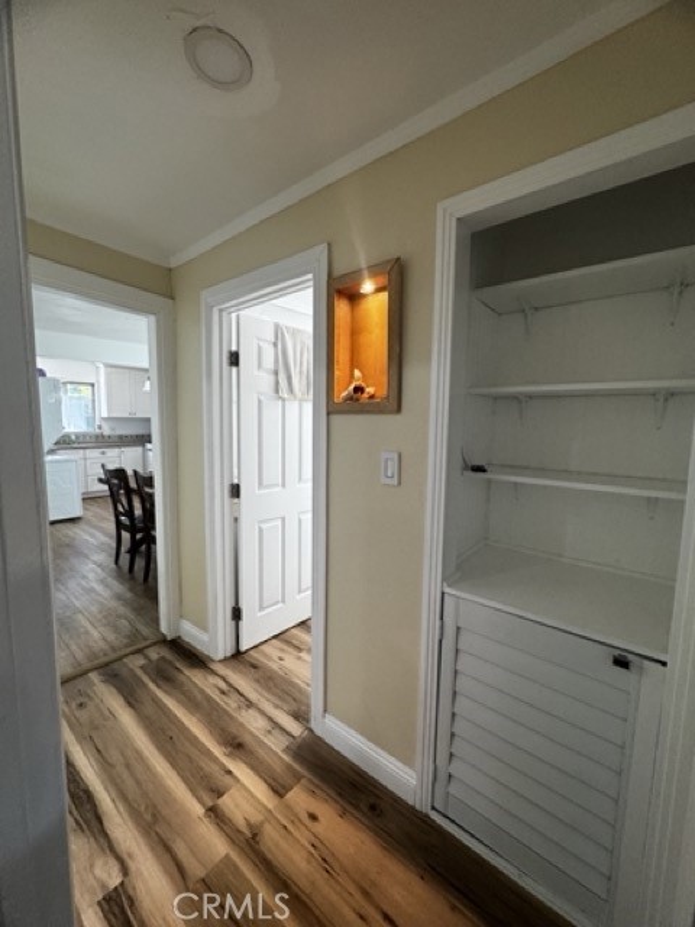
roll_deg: -0.7
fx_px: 375
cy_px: 464
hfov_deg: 85.7
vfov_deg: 102.1
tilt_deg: -6.0
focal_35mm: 14
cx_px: 348
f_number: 2.2
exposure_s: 1/120
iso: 160
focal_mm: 2.22
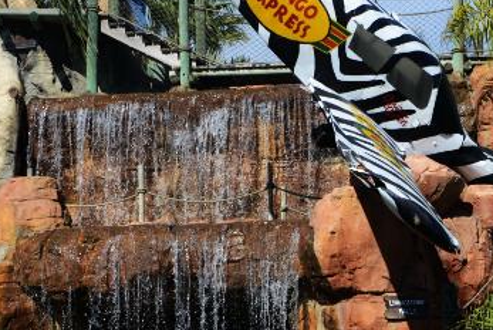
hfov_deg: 14.2
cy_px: 169
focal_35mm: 144
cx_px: 271
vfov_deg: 9.5
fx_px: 1974
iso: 400
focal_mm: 50
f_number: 6.3
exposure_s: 1/2000
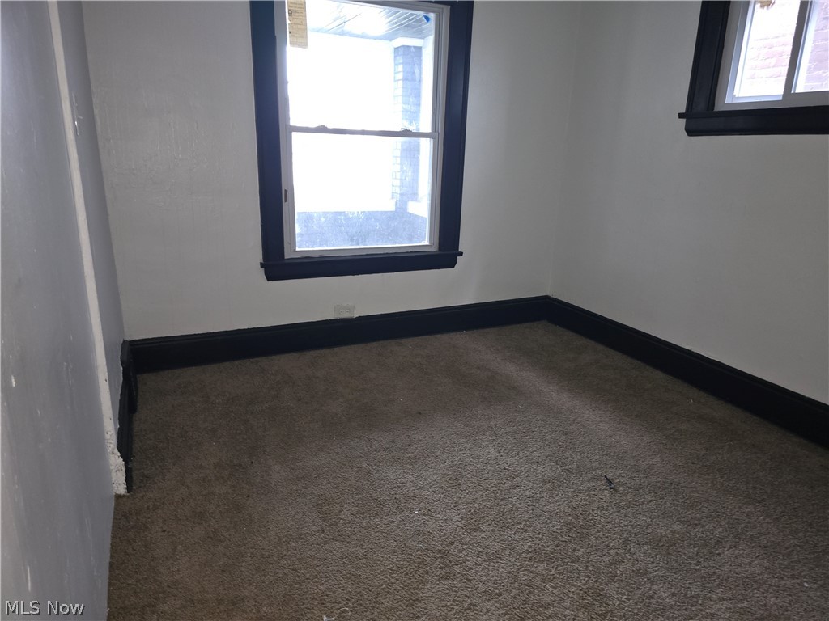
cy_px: 310
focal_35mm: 23
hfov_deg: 73.9
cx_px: 414
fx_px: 551
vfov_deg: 58.9
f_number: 1.7
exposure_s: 1/12
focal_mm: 6.3
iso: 640
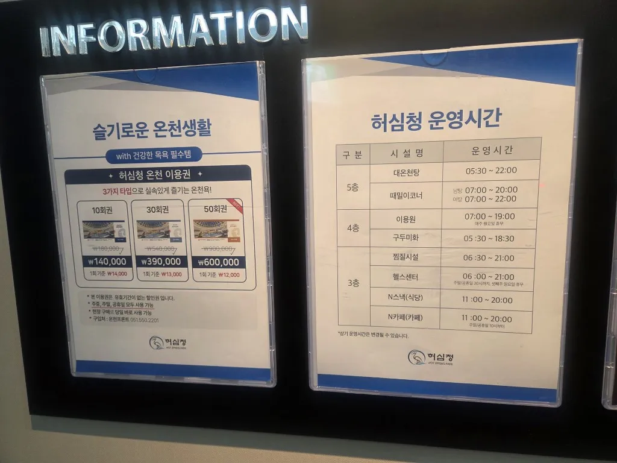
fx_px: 410
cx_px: 308
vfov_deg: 58.9
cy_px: 232
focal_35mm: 23
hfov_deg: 73.9
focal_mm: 5.4
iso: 100
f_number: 1.8
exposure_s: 1/120
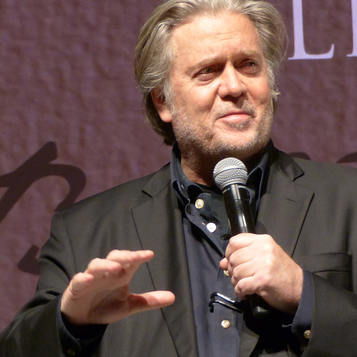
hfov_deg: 6.4
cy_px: 195
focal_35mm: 274
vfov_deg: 6.4
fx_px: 3197
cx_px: 250
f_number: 2.8
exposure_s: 1/80
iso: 200
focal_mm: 23.9
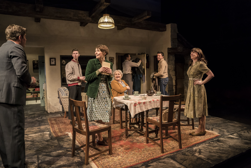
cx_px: 126
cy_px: 84
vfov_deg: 53.1
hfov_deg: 73.7
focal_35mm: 24
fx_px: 167
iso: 2500
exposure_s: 1/160
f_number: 3.5
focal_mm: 24
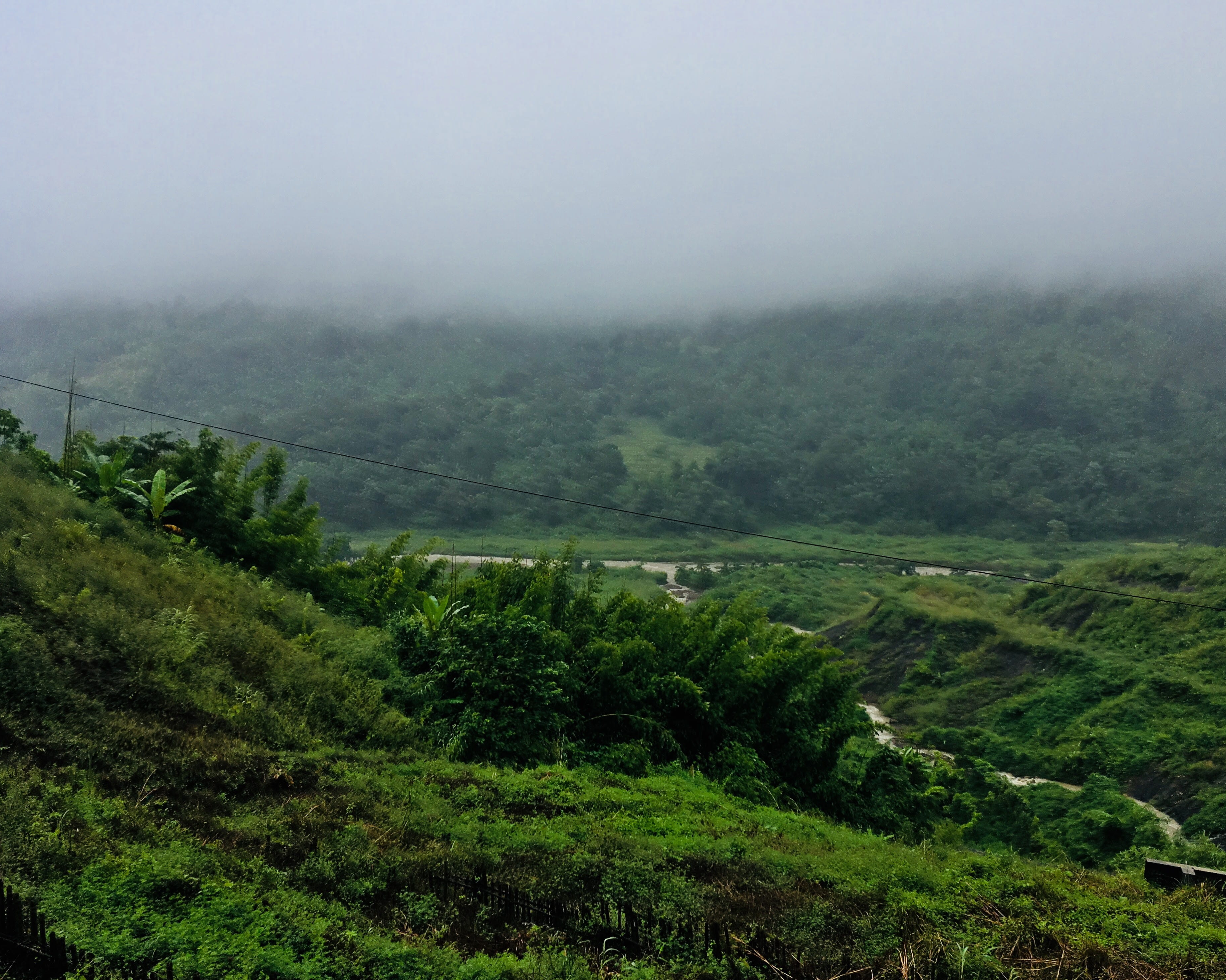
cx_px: 657
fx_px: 1125
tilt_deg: -9.0
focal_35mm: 31
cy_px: 498
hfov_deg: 57.1
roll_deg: -2.5
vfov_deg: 47.1
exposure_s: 1/2653
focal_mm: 4.15
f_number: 2.2
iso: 25
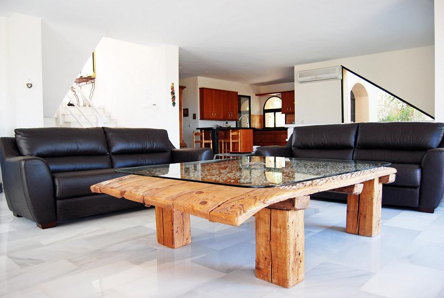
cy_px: 149
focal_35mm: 27
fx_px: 333
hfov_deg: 67.3
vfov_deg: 48.1
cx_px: 222
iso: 360
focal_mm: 18
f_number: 3.5
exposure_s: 1/125
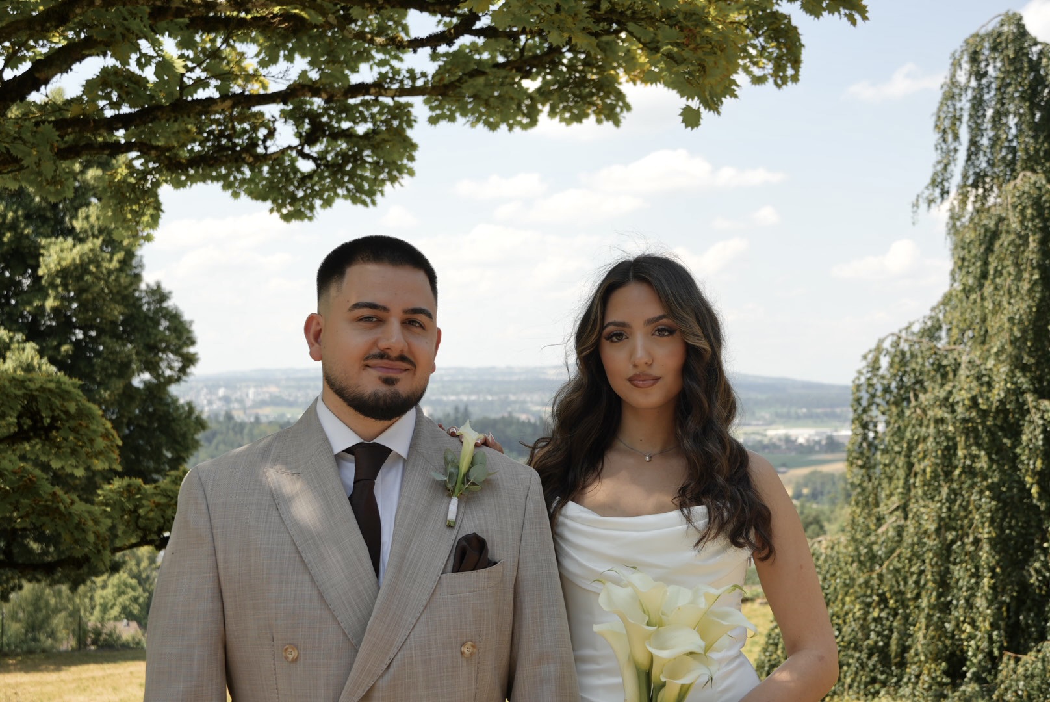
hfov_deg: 42.7
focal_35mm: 46
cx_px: 525
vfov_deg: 29.3
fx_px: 1343
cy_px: 351
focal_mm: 31
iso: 100
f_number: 5
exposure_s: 1/400
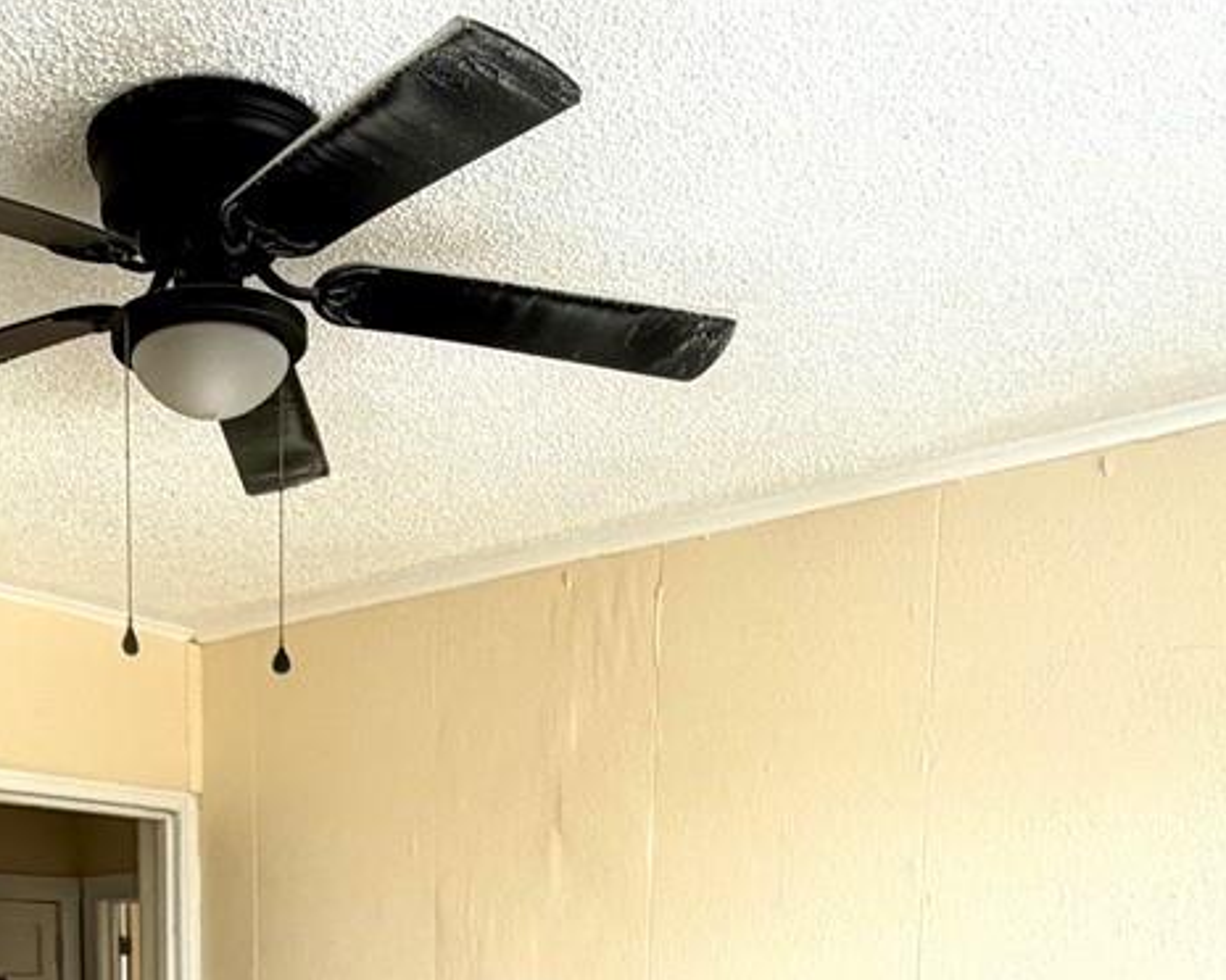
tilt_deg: -7.8
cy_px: 1257
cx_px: 308
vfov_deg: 27.2
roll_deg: +0.8
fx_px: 1705
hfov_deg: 38.5
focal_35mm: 47
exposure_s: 1/121
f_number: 2.2
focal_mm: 2.22
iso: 100
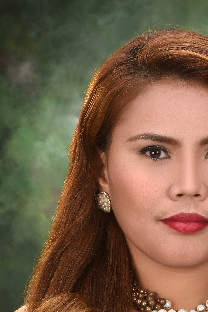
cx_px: 173
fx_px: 2401
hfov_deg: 5.0
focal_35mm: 277
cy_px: 285
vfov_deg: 7.4
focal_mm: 85
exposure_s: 1/160
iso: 125
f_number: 10
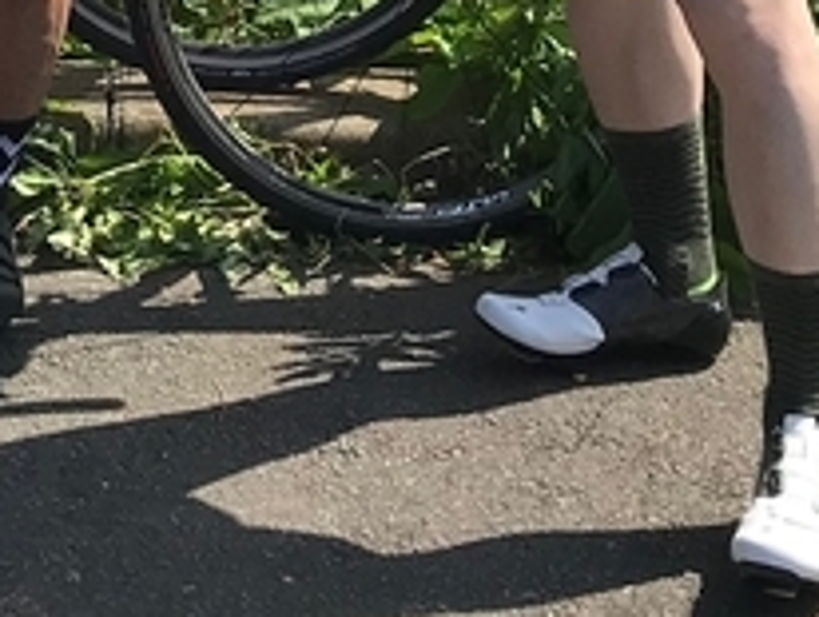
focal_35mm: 139
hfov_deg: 13.9
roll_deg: +1.1
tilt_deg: -14.7
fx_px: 3293
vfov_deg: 9.9
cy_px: -601
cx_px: -91
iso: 20
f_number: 1.8
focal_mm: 3.99
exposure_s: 1/2083
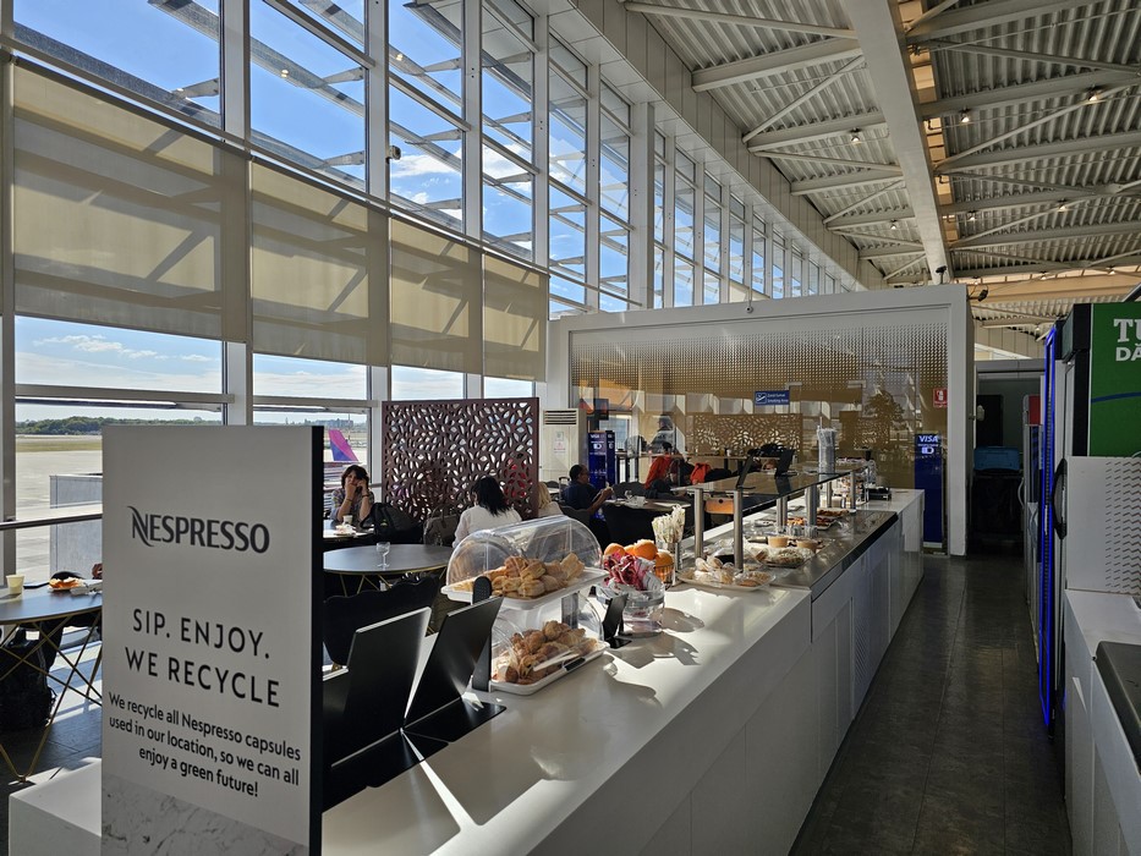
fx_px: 758
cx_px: 570
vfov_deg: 58.9
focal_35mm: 23
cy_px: 428
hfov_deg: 73.9
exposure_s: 1/283
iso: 10
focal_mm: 6.3
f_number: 1.7
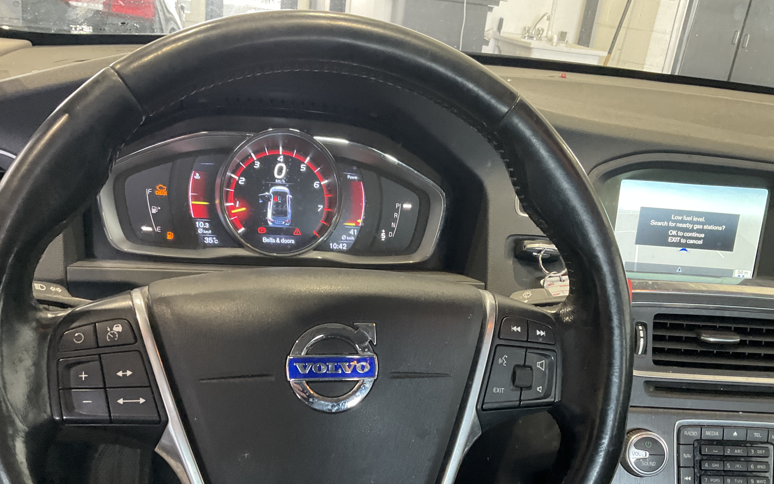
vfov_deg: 35.9
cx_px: 383
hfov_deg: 55.3
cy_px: 324
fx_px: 738
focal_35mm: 35
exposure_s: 1/60
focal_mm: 3
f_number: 1.8
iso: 250
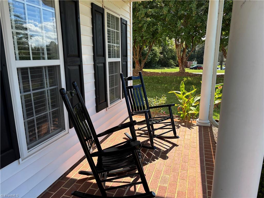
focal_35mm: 26
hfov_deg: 67.3
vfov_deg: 53.1
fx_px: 198
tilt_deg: -14.0
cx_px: 132
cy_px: 99
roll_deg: +1.0
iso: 50
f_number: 1.6
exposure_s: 1/1027
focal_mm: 5.96
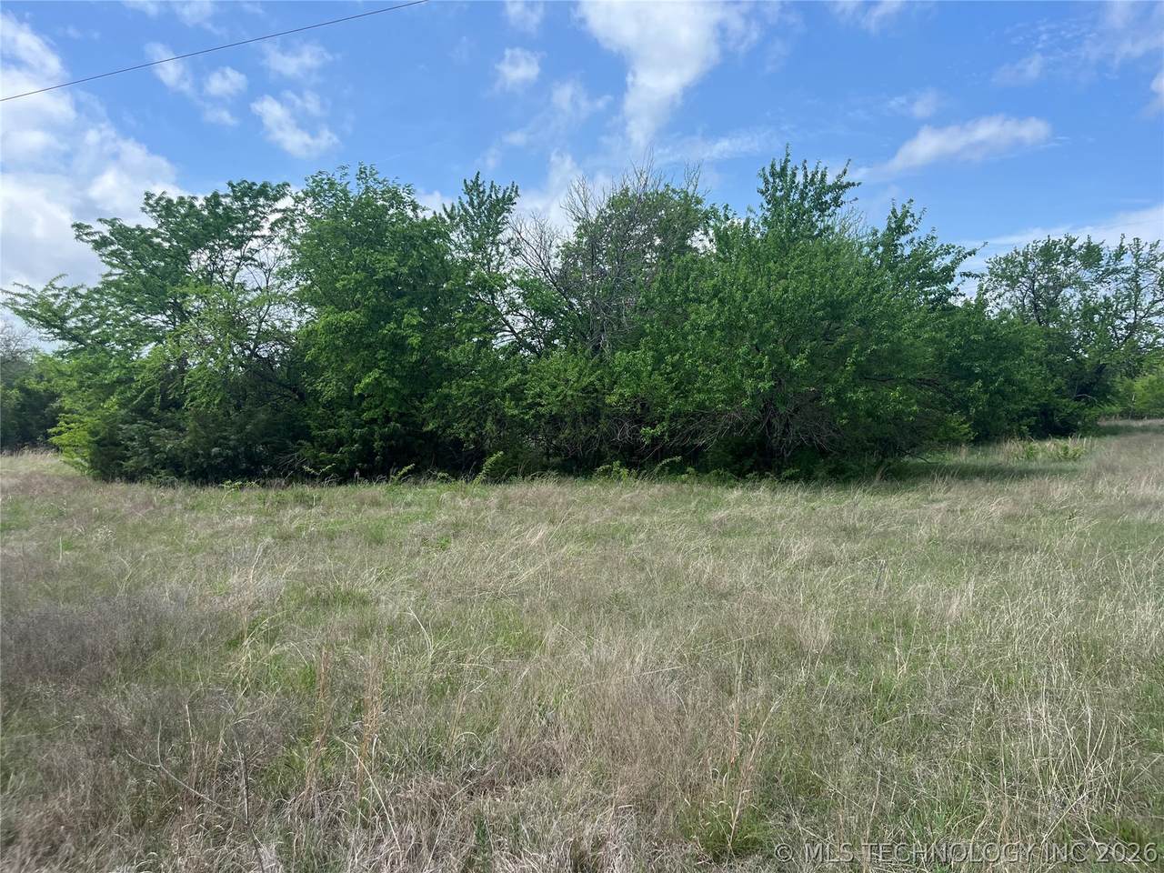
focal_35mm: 26
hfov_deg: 67.3
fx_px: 874
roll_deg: -0.8
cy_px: 436
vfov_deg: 53.1
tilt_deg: -8.4
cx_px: 582
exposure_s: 1/2463
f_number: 1.6
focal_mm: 5.1
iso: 50
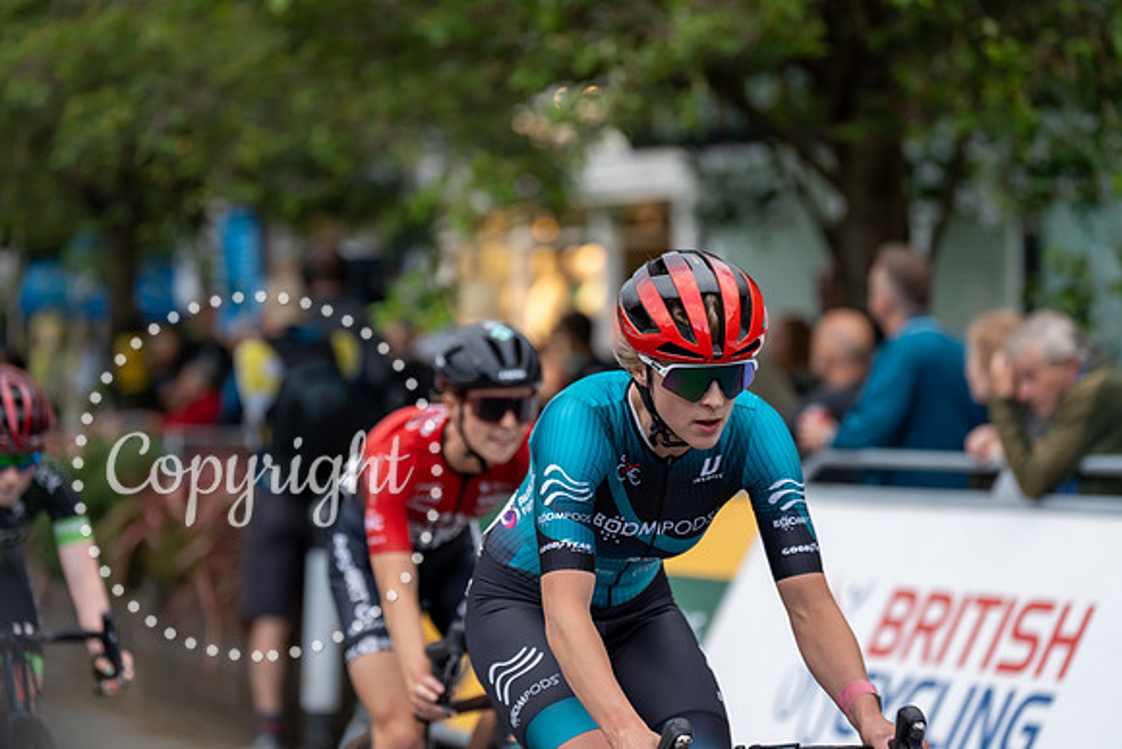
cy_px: 374
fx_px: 4021
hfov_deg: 15.9
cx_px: 561
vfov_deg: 10.6
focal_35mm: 129
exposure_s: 1/800
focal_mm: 129
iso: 800
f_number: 2.8
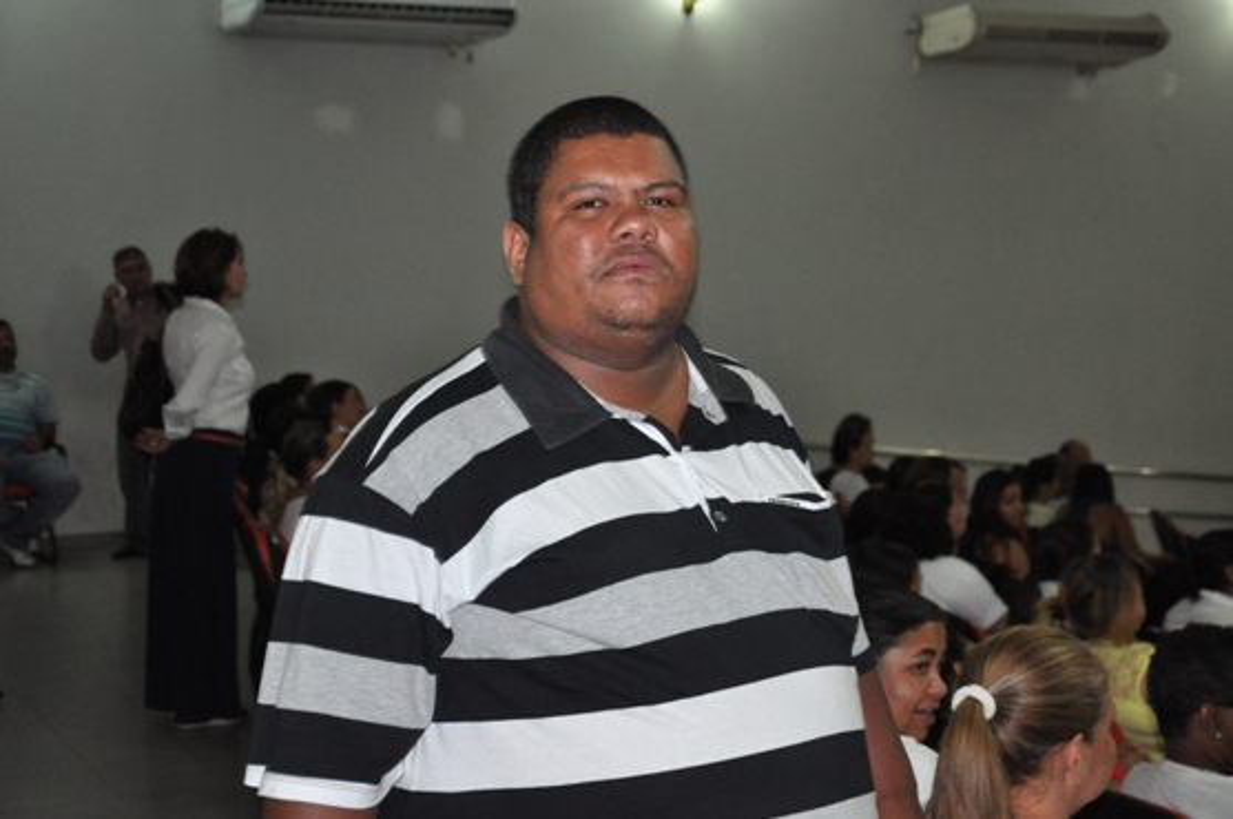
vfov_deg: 22.6
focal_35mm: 60
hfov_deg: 33.4
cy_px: 410
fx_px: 2053
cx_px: 616
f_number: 4.8
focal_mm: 40
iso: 1600
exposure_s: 1/60
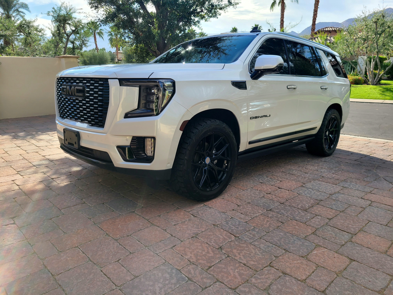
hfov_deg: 67.3
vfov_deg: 53.1
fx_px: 295
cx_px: 196
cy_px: 148
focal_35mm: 26
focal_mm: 5.4
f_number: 1.8
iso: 40
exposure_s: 1/1000
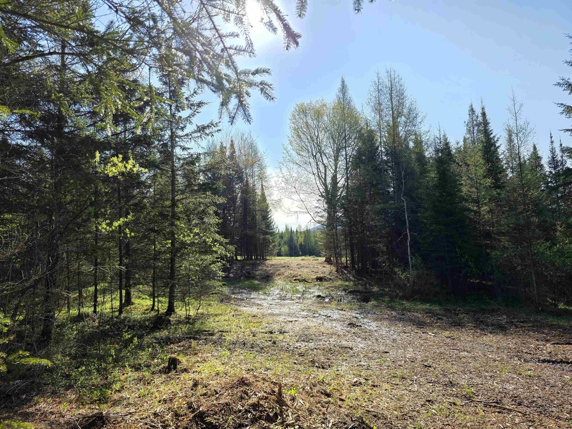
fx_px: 380
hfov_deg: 73.9
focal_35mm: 23
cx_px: 286
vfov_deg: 58.9
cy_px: 214
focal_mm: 6.3
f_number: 1.7
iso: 80
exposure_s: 1/2531
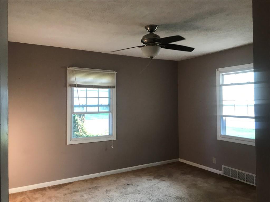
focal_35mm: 28
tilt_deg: +0.8
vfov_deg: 49.7
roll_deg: +0.3
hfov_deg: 63.4
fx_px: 218
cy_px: 101
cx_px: 135
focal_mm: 3.99
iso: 40
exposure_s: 1/30
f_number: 1.8
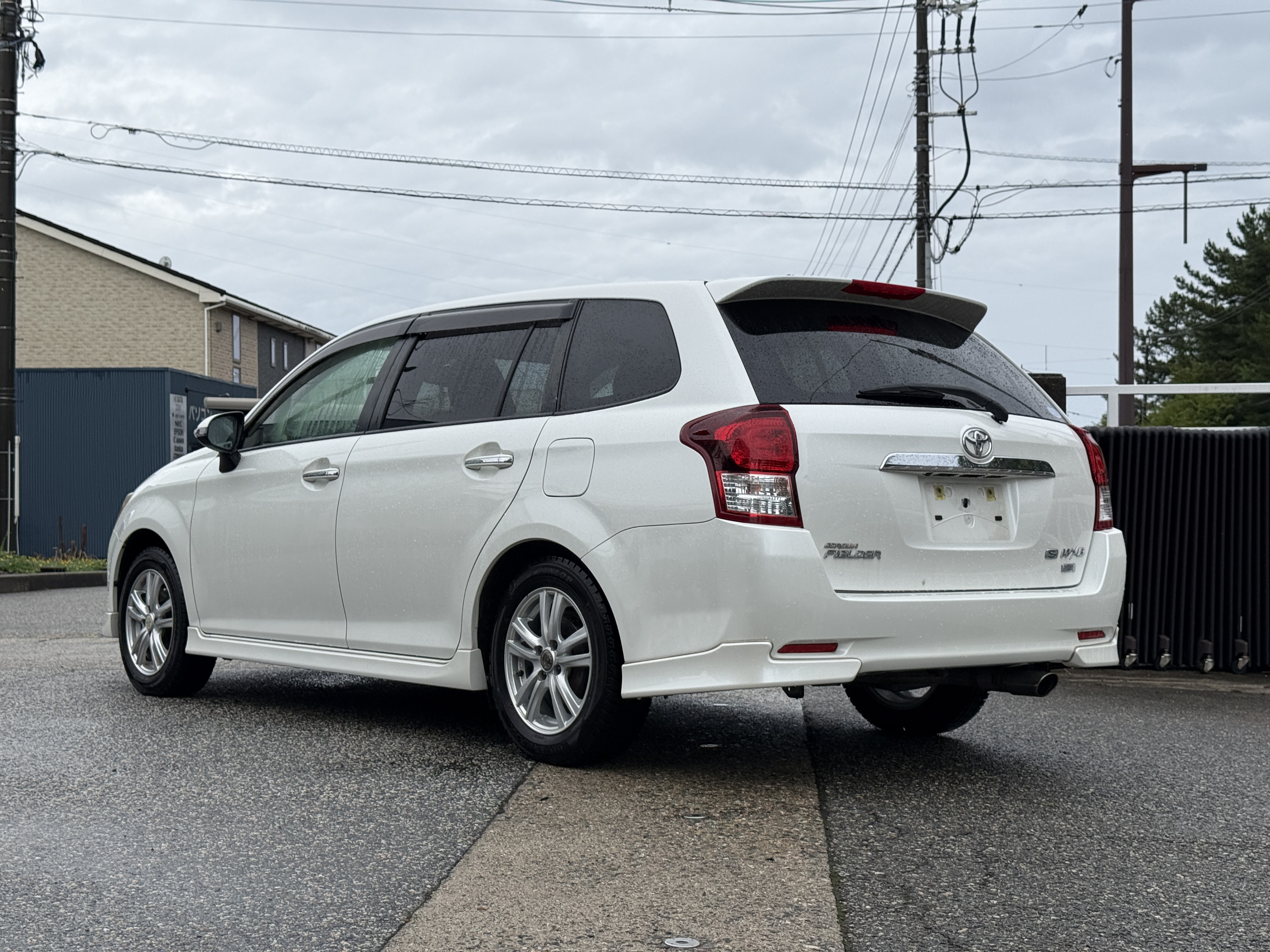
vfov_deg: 30.3
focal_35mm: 48
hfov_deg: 39.7
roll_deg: +0.5
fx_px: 1761
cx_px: 635
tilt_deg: +0.9
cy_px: 476
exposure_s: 1/1608
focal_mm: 6.76
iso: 80
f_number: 1.78
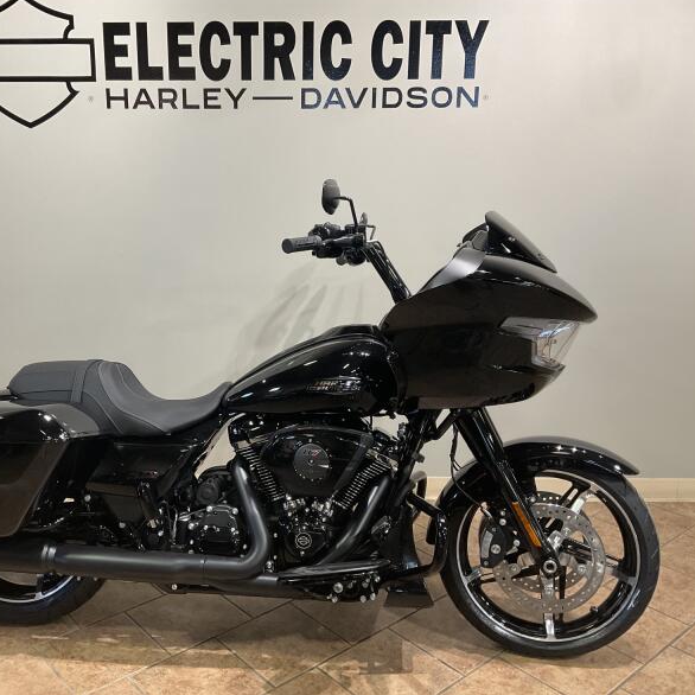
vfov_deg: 47.2
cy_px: 340
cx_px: 275
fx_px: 795
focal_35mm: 35
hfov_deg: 46.9
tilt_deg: -14.3
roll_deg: -0.4
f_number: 1.8
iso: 64
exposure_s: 1/60
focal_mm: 3
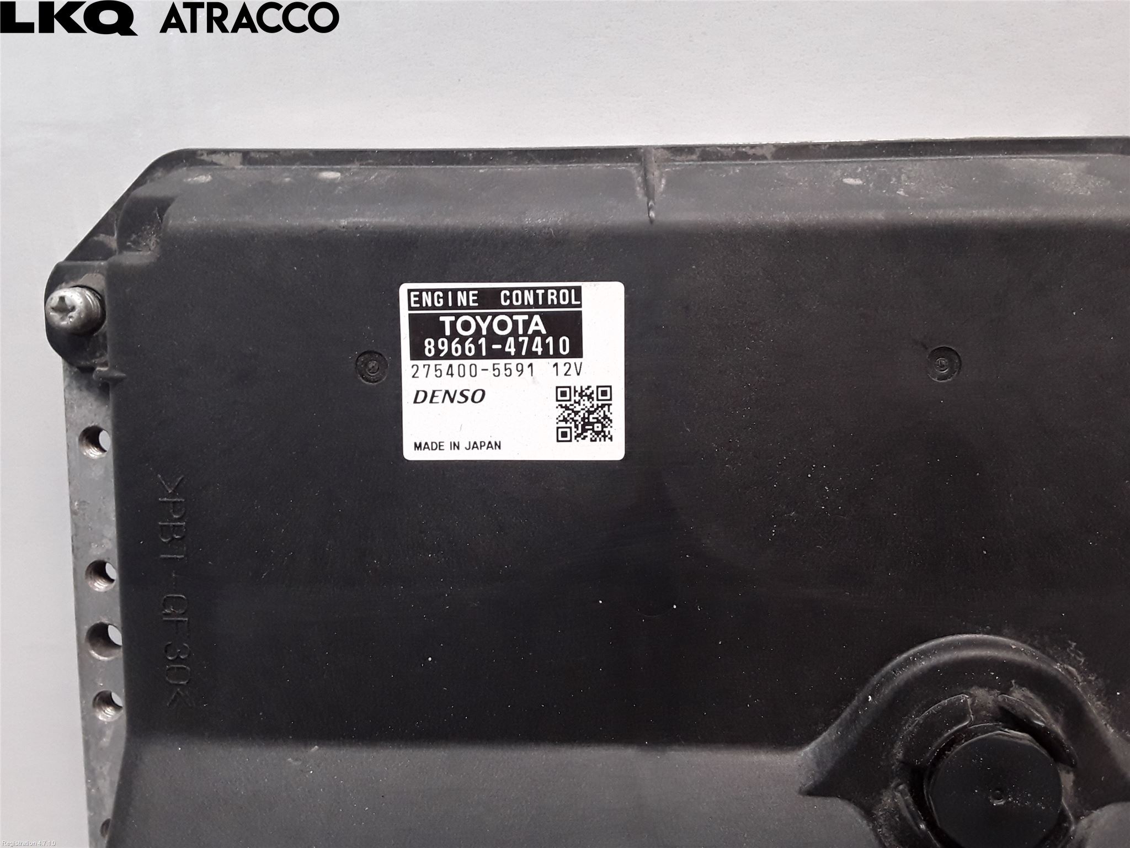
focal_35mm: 28
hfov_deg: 63.4
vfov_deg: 49.7
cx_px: 565
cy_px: 424
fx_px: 914
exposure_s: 1/100
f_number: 1.9
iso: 100
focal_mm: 2.91
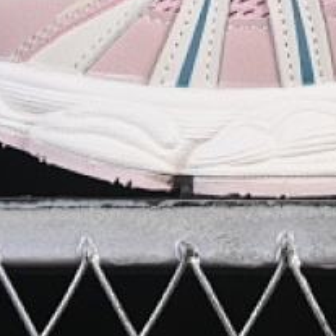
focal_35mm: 333
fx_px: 3657
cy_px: -159
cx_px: 419
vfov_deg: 5.2
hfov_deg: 5.2
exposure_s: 1/80
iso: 160
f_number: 8
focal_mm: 50
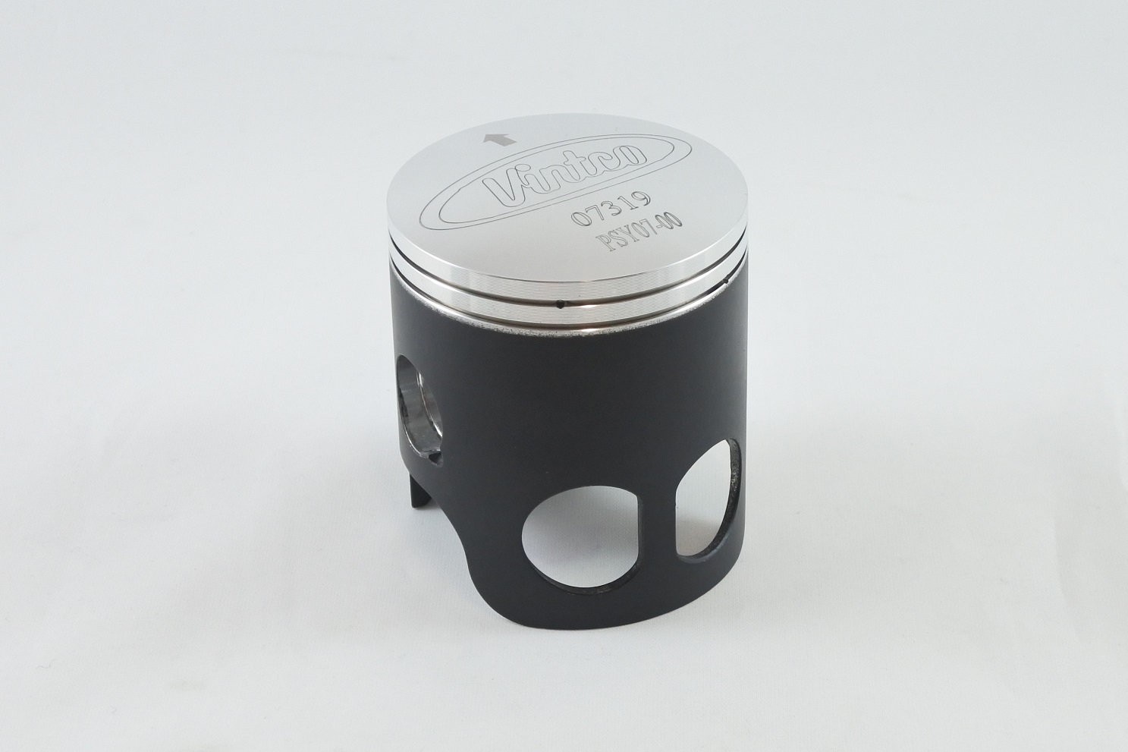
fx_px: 1504
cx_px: 564
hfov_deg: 41.1
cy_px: 376
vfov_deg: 28.1
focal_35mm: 48
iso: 450
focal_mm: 18
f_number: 4.5
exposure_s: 1/125
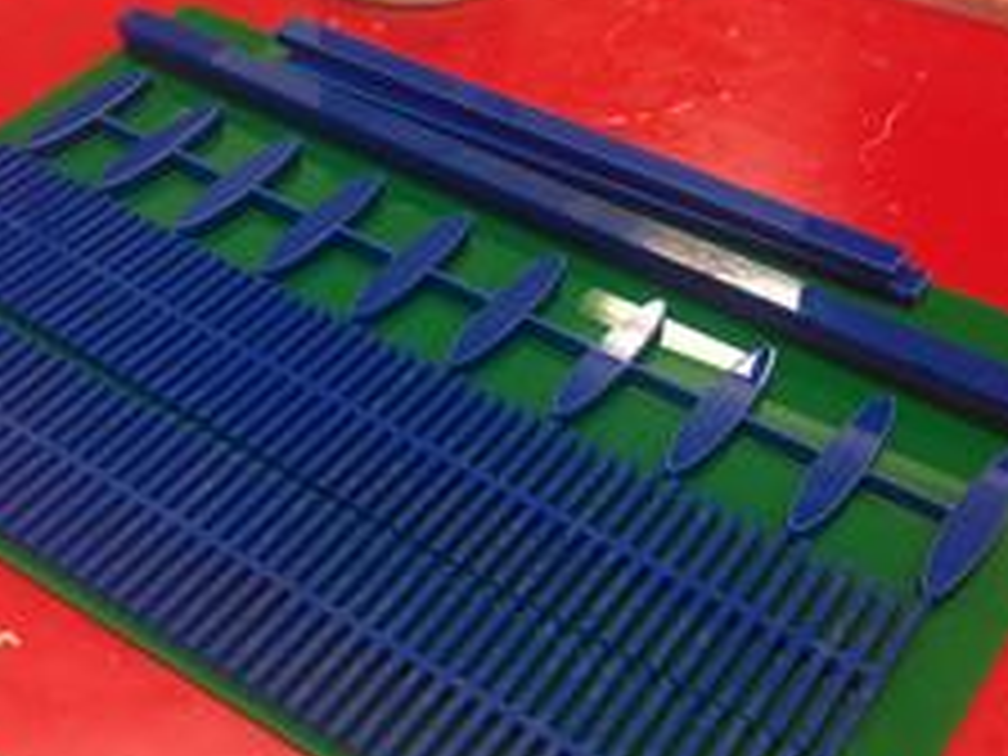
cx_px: 410
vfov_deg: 27.4
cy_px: 464
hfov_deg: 36.1
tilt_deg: -46.8
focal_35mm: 53
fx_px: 1543
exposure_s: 1/20
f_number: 2.4
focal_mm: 4.12
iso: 64
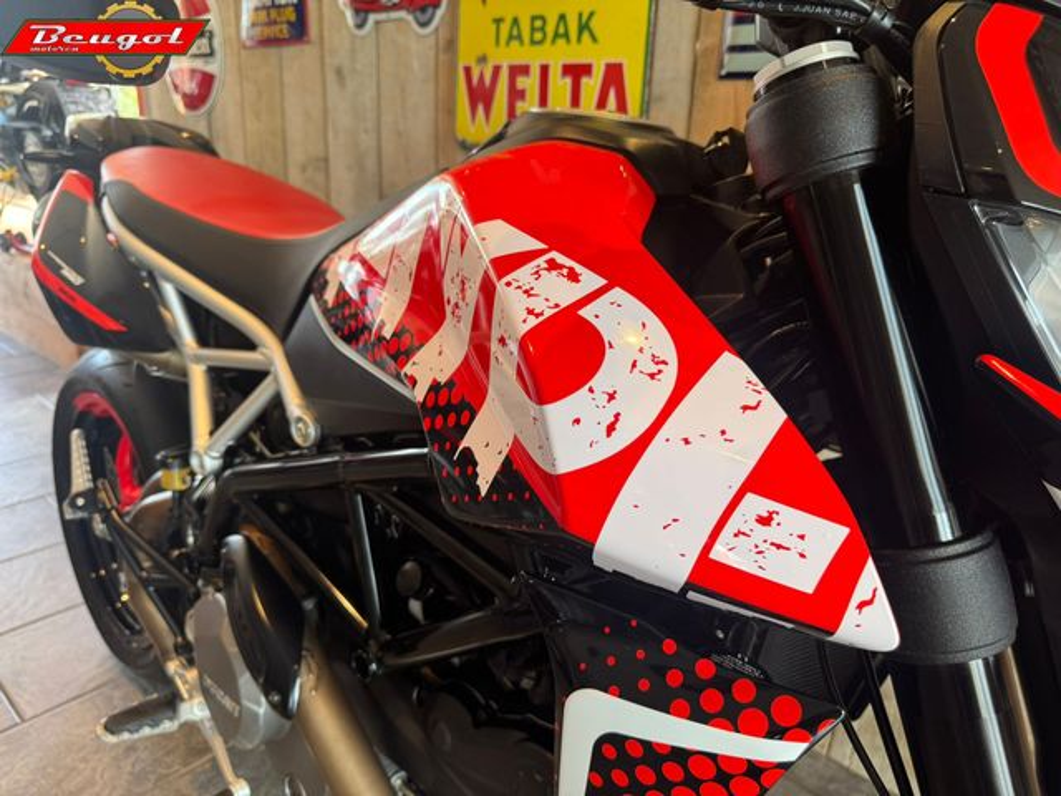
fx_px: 736
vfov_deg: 56.8
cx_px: 530
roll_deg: -1.1
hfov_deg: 71.6
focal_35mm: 24
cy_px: 398
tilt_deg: -19.2
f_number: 1.78
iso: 125
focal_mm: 6.76
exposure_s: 1/50
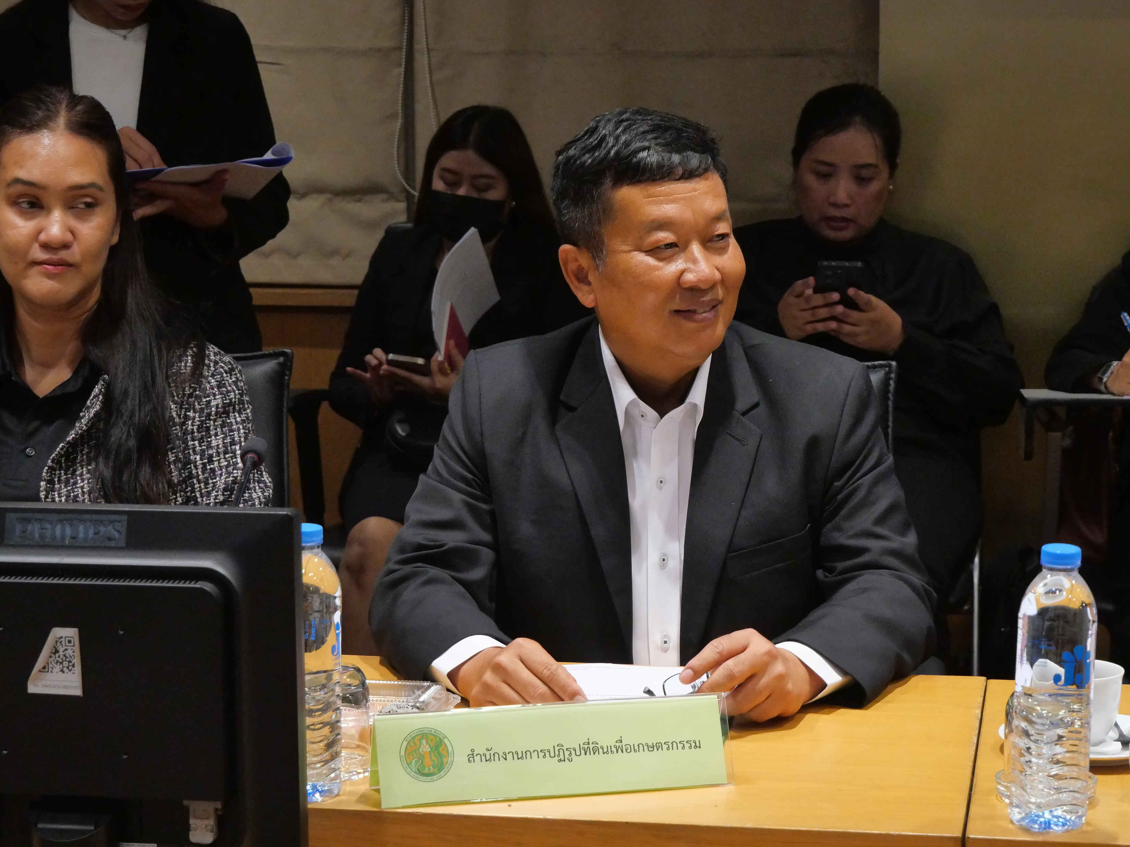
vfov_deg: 16.4
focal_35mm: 90
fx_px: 2938
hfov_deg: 21.8
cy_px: 424
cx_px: 609
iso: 2500
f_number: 5.5
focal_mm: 40
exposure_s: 1/125
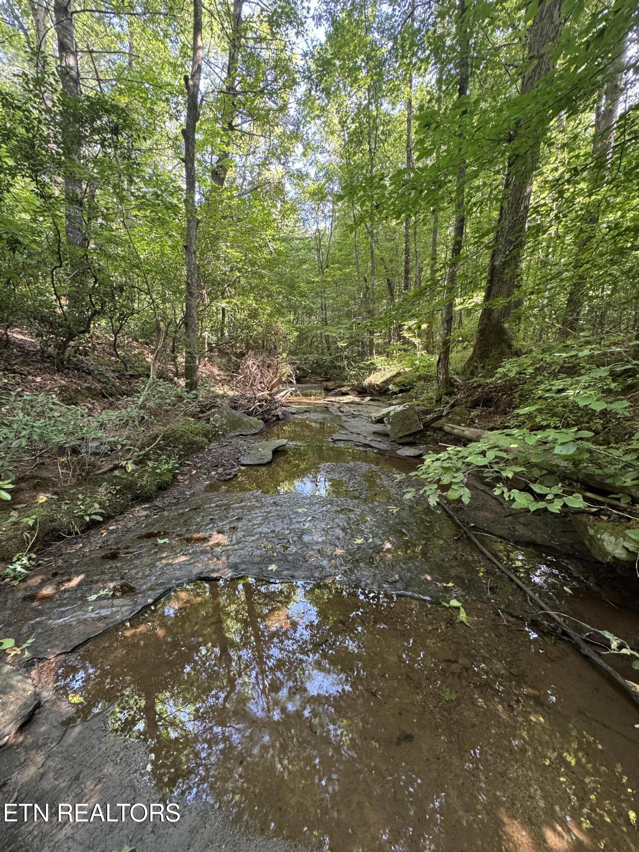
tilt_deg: -12.2
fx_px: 345
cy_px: 426
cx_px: 320
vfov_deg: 102.1
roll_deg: -0.8
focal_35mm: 14
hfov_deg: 85.7
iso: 200
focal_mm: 2.22
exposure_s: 1/60
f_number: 2.2
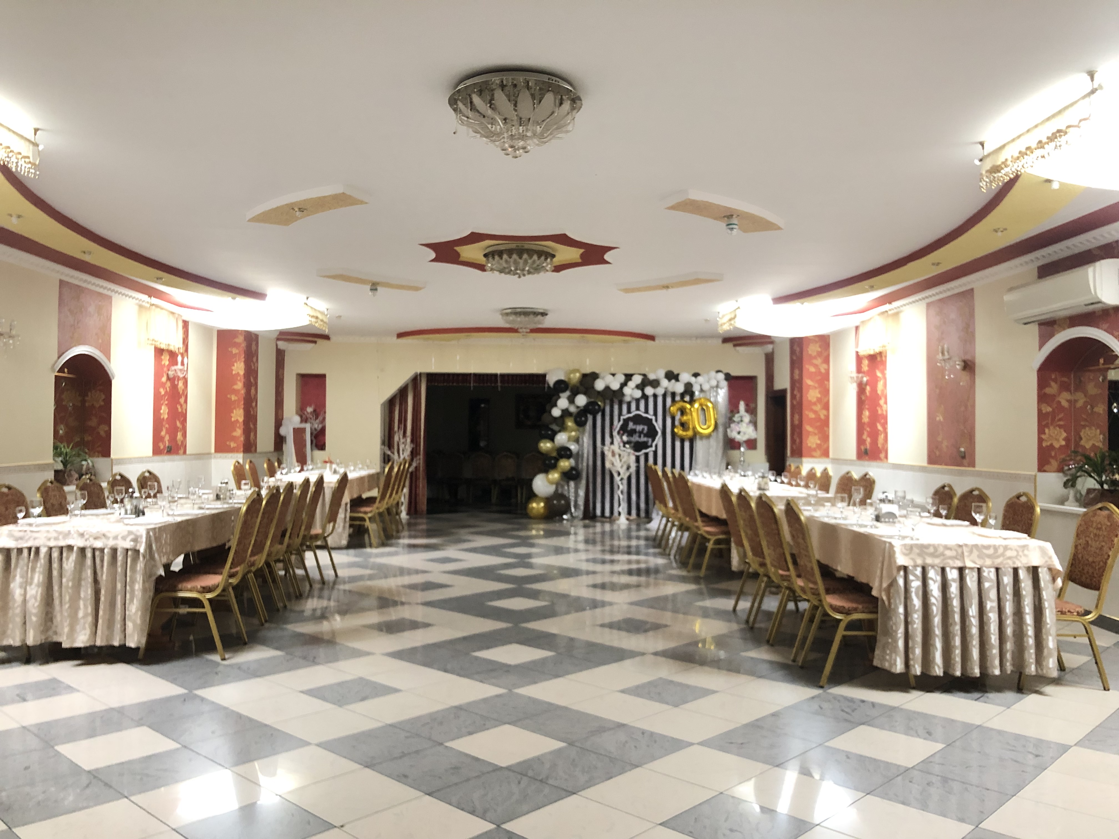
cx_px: 560
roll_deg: -0.4
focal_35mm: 28
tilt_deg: +0.5
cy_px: 420
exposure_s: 1/12
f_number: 1.8
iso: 100
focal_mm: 4
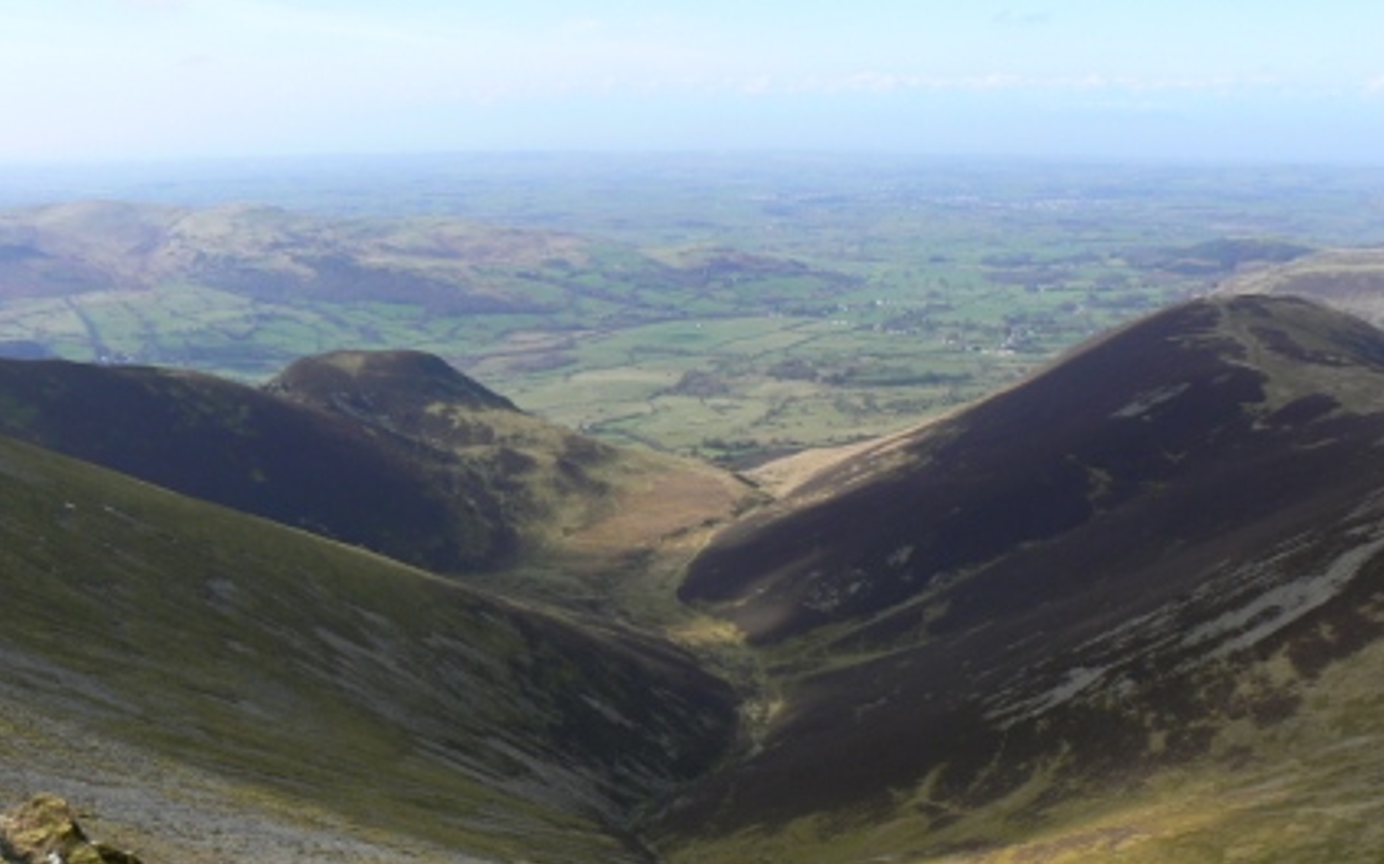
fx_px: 1470
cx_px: 694
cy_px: 455
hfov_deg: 50.4
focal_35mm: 39
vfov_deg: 32.7
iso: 80
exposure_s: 1/400
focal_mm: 6
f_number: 5.6
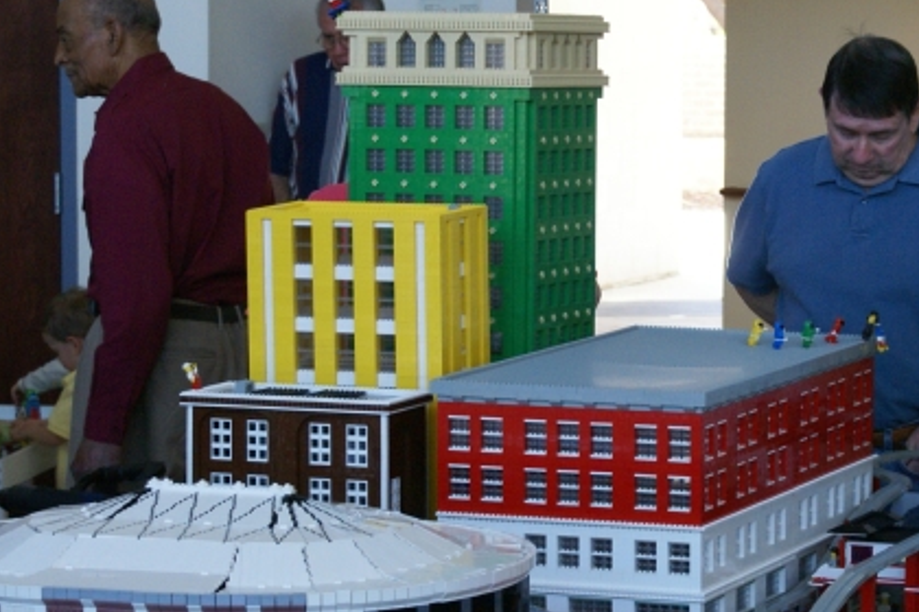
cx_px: 744
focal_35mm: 143
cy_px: 299
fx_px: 3650
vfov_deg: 9.6
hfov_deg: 14.3
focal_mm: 50
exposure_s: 1/80
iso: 320
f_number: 5.6
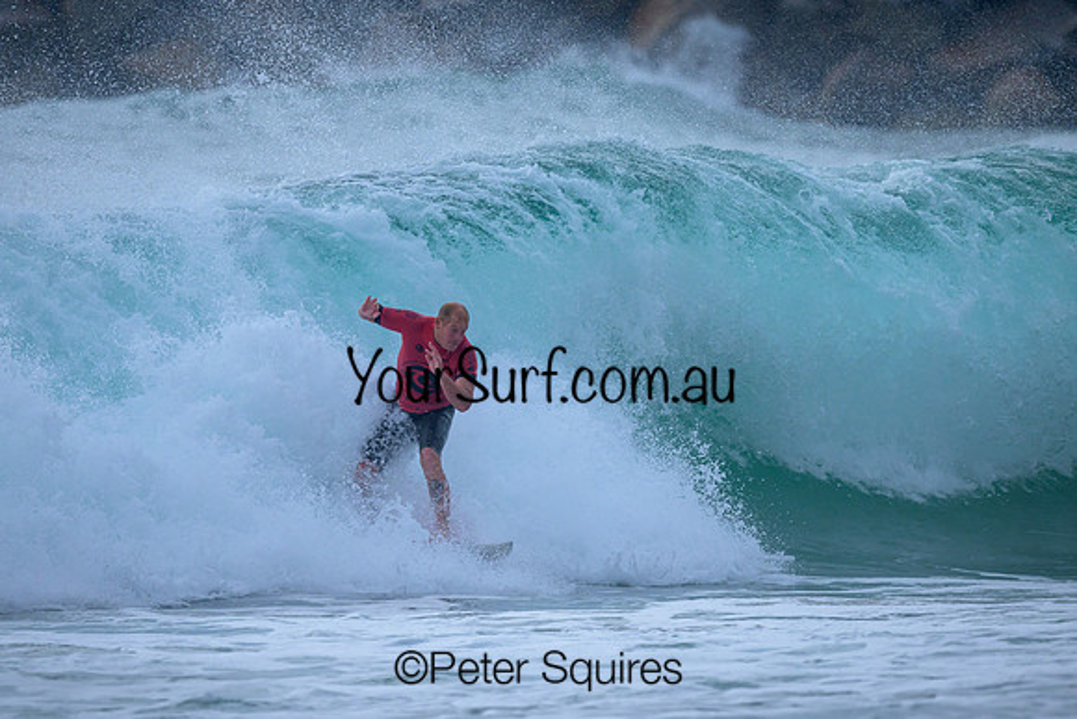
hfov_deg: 2.2
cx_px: 494
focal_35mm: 919
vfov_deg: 1.5
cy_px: 361
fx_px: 27506
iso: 560
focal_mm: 800
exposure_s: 1/2000
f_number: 6.3
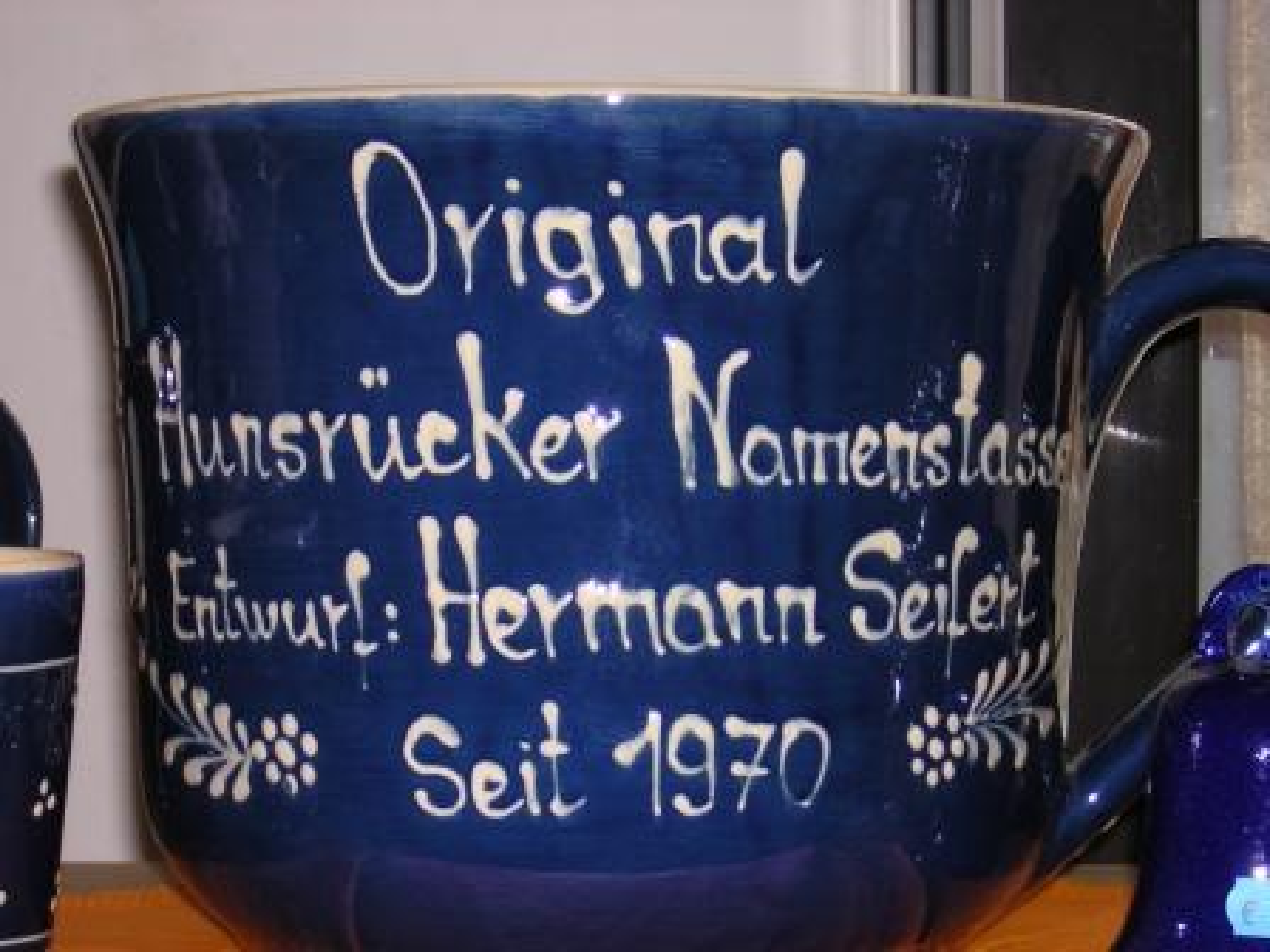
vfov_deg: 14.8
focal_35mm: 100
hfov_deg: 19.6
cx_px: 635
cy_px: 476
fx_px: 3669
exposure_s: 1/60.1
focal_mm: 13.1
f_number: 4.5
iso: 100
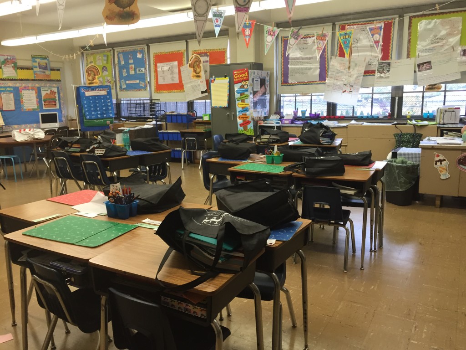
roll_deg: +0.7
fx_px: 390
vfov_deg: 48.2
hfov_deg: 61.7
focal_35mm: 29
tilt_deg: -10.6
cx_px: 233
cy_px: 175
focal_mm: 4.15
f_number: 2.2
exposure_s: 1/30
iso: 50
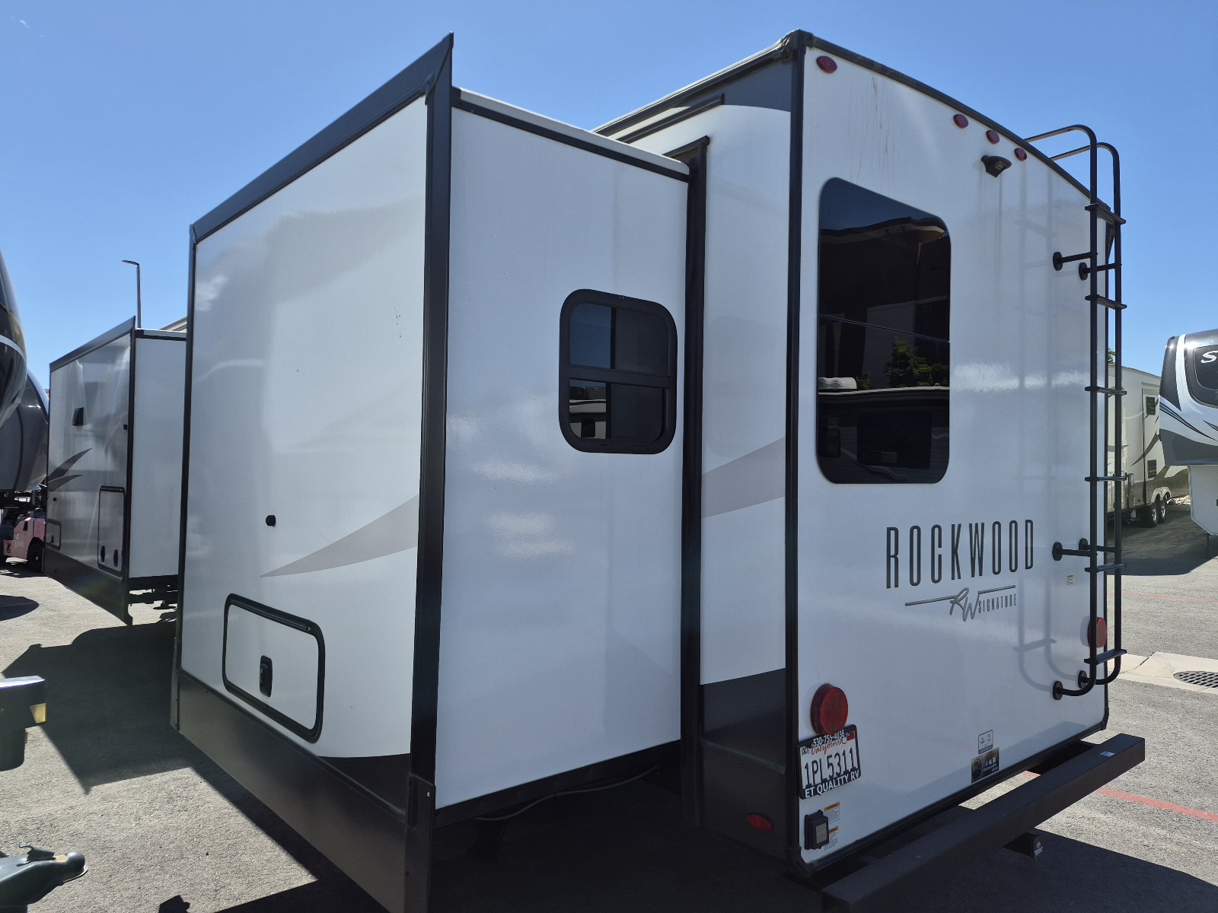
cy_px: 456
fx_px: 809
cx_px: 609
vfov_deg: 58.9
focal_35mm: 23
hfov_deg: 73.9
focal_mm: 5.4
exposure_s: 1/5000
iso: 80
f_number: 1.8
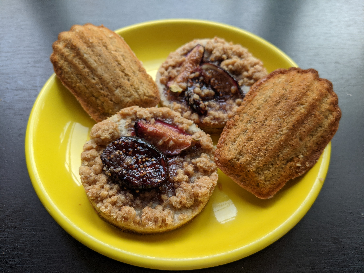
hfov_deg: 65.3
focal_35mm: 27
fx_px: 284
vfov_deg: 51.4
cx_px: 182
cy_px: 136
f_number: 1.8
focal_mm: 4.44
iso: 112
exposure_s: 1/121
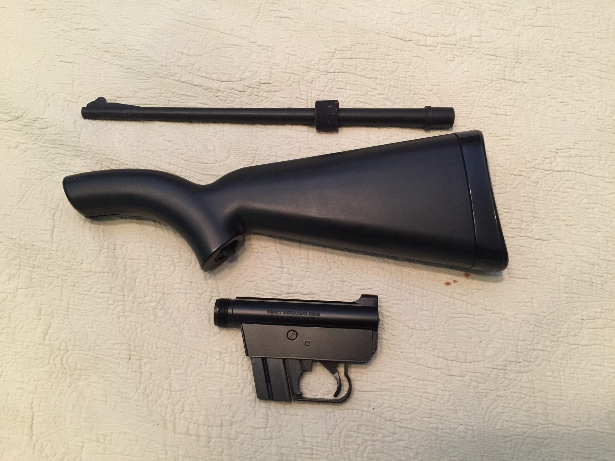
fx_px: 515
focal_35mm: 29
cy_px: 230
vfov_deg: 48.2
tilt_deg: -73.3
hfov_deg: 61.7
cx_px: 308
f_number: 2.2
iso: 125
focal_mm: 4.15
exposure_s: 1/10
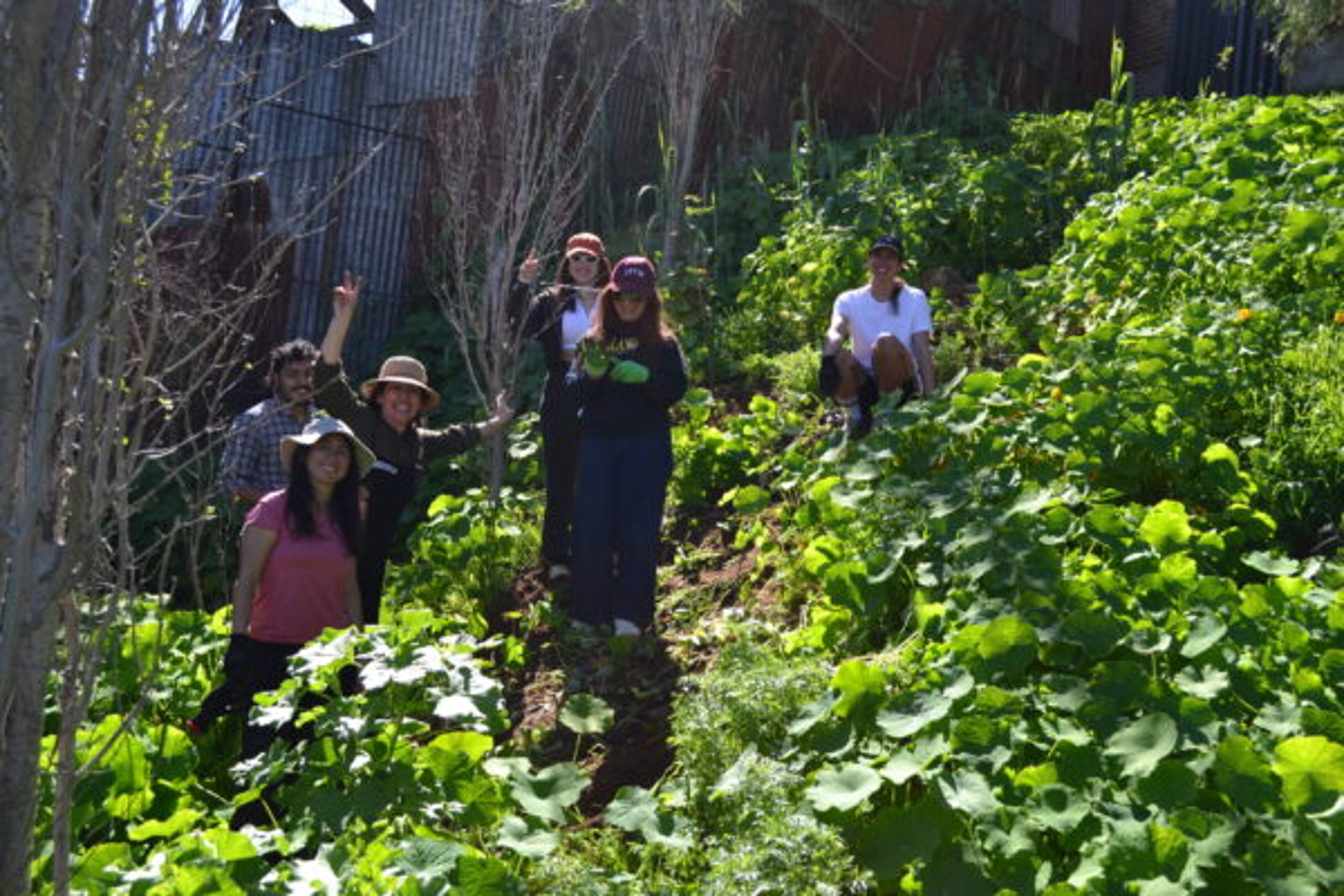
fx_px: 1344
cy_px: 448
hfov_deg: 53.1
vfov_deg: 36.9
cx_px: 672
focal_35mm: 36
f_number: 5.6
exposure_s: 1/125
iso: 100
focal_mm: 24
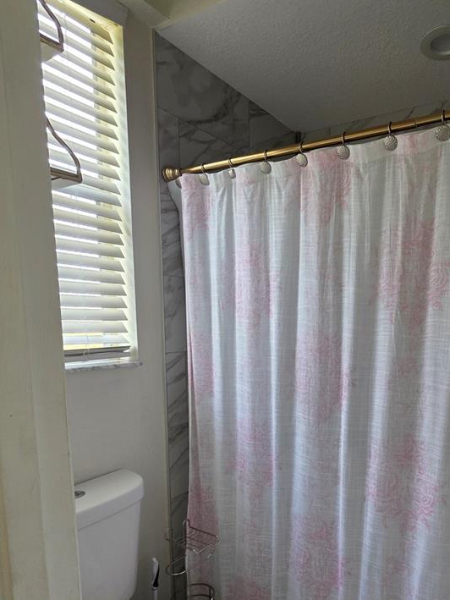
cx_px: 353
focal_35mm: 22
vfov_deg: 75.2
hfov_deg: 57.1
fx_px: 381
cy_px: 372
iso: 100
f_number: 1.9
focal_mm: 2.2
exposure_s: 1/120
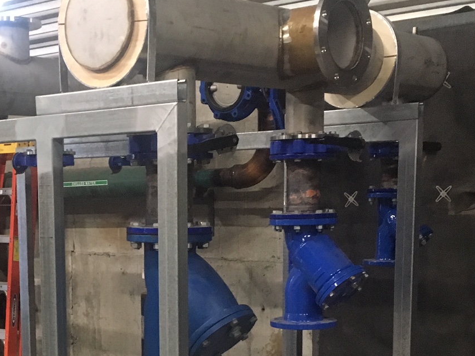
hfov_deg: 27.5
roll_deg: +1.1
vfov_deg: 20.8
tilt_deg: -10.3
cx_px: 87
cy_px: 330
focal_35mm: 69
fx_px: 947
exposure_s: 1/17
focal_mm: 4.15
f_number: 2.2
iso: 250
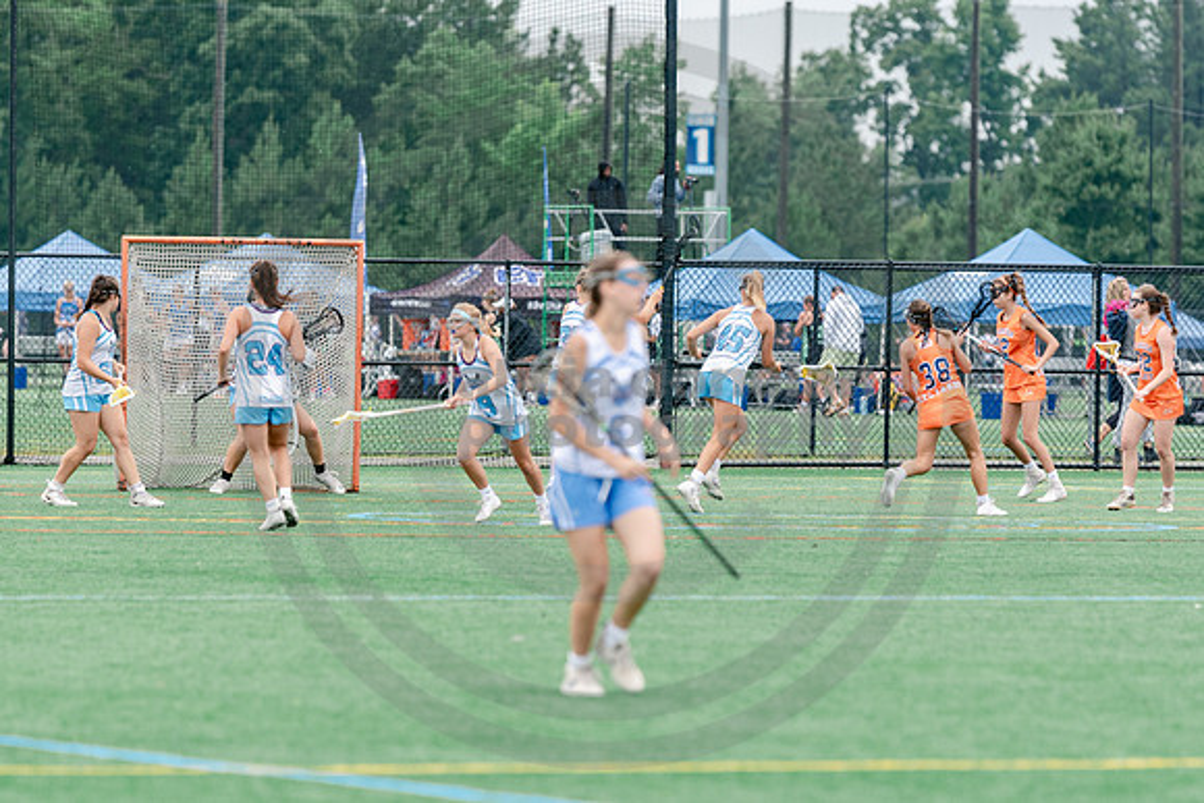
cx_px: 643
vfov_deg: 4.0
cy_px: 536
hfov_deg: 6.0
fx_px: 11426
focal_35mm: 342
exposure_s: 1/640
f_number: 3.2
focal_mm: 200
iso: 250
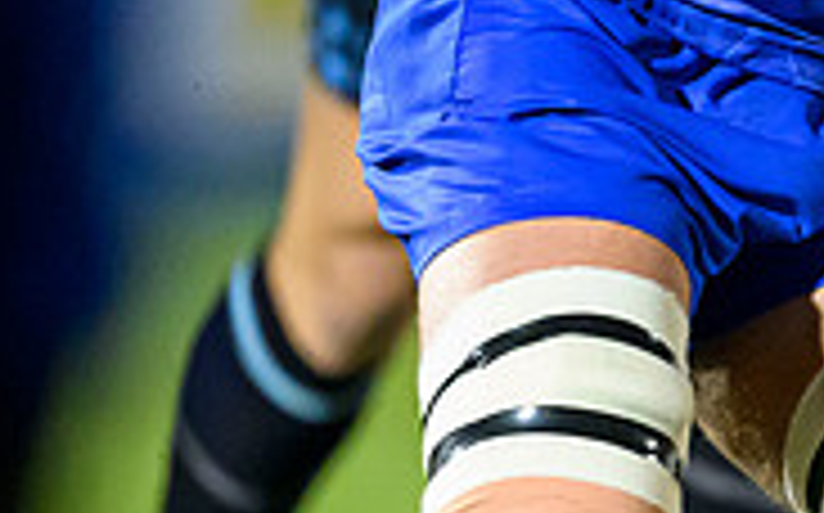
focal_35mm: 2111
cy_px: -66
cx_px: 1548
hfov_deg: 1.0
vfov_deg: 0.6
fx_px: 47362
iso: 8000
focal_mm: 400
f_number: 3.2
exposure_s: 1/1000
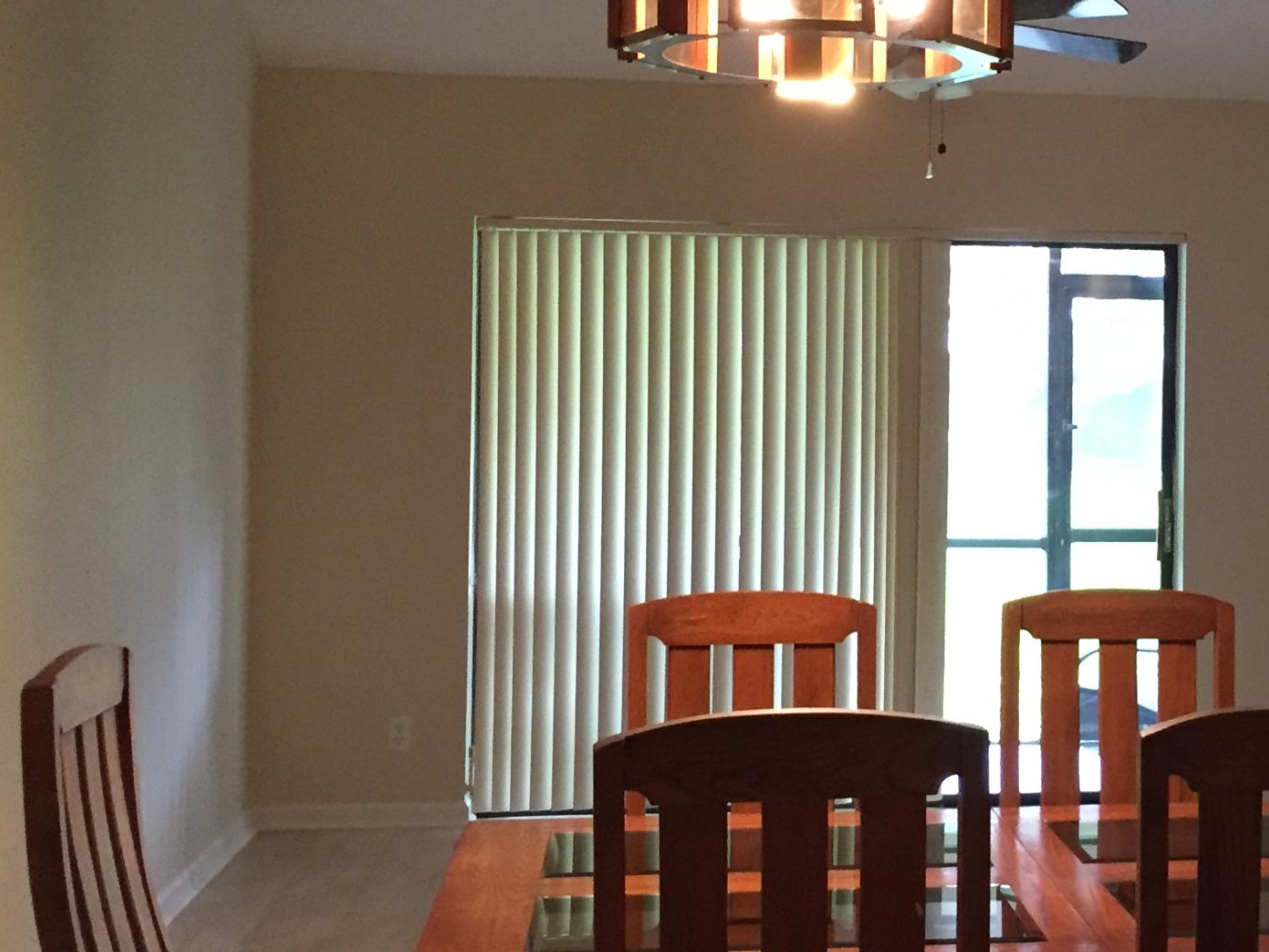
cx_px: 1093
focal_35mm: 63
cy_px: 406
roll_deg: -1.1
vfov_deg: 23.3
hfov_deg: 29.7
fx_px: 2310
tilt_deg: +0.4
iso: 250
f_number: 2.2
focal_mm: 4.15
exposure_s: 1/20
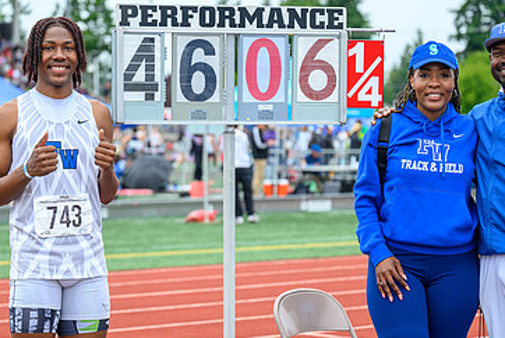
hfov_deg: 16.1
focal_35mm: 127
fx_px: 1783
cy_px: 191
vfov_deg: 10.8
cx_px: 222
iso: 560
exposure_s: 1/2500
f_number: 2.8
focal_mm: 70
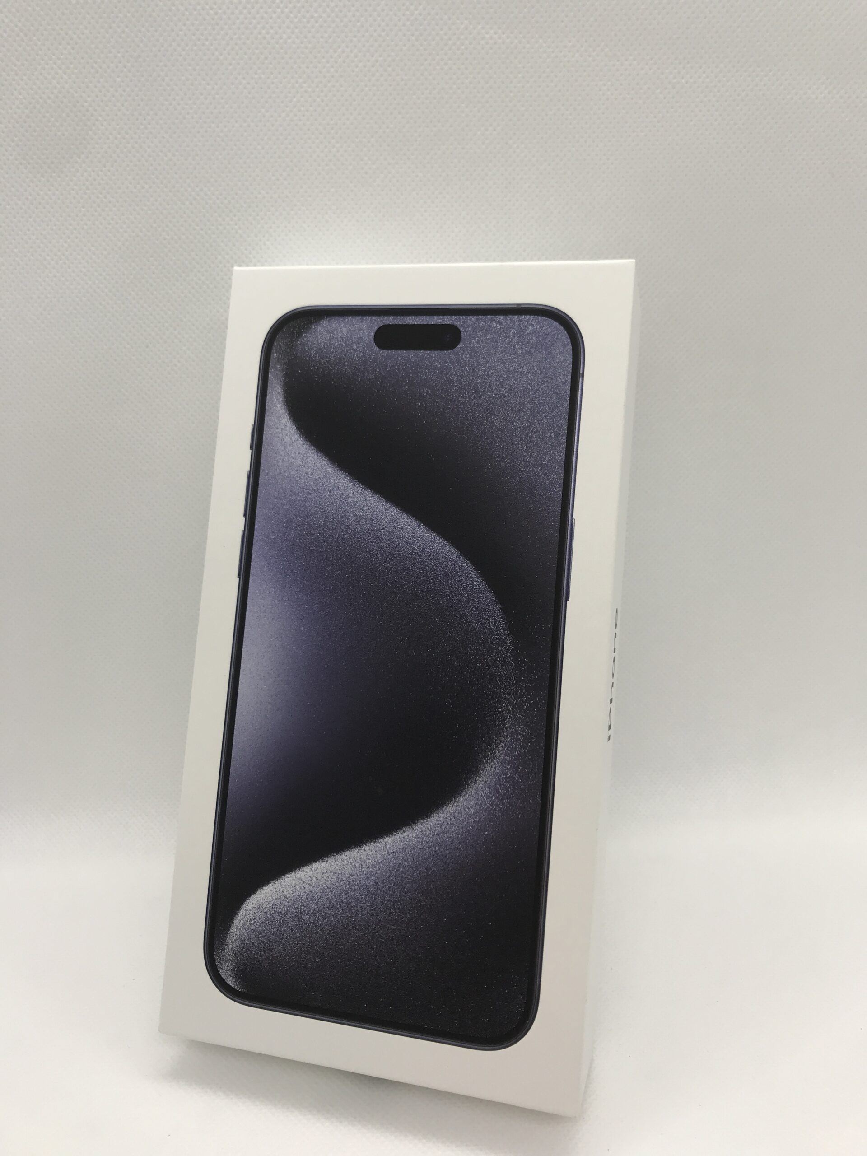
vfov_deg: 63.4
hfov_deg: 49.7
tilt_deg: -18.2
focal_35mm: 28
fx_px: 935
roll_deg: -0.6
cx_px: 434
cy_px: 578
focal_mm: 3.99
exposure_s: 1/157
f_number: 1.8
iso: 20
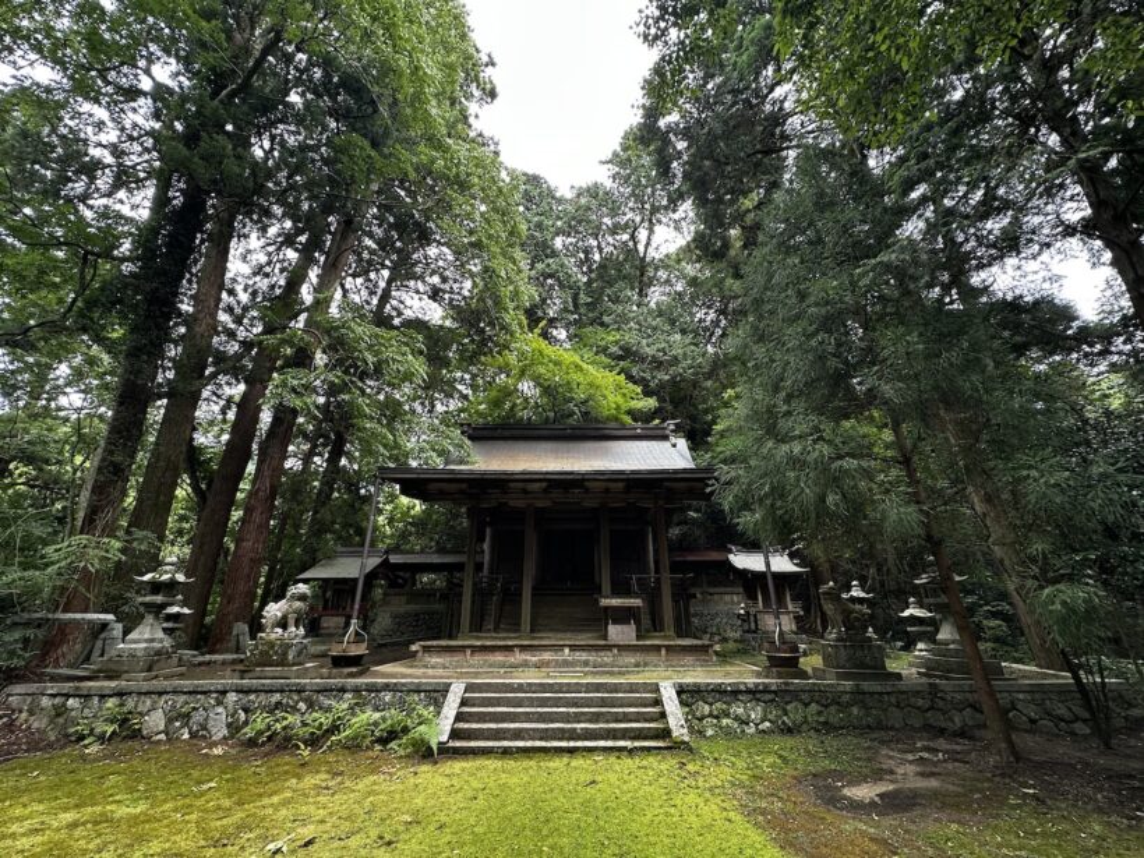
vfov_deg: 85.7
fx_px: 463
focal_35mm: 14
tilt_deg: +22.2
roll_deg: -0.1
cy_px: 429
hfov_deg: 102.1
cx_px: 572
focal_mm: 2.22
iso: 80
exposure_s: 1/99
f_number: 2.2
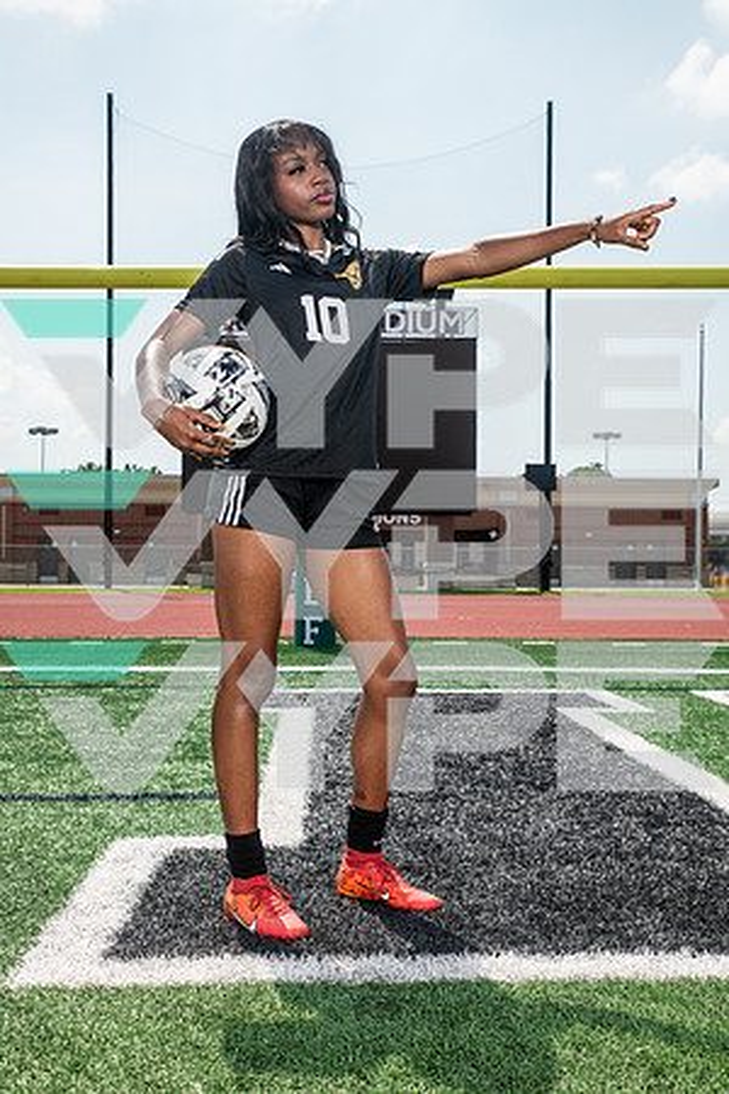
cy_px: 547
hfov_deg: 30.5
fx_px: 1336
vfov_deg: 44.5
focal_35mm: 44
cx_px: 364
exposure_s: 1/320
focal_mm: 44
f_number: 7.1
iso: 100
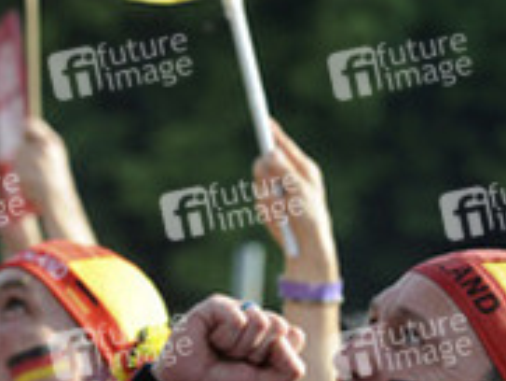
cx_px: 158
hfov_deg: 6.6
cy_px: 417
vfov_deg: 5.0
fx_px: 4374
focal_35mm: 299
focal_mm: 125
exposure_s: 1/500
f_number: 7.1
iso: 320
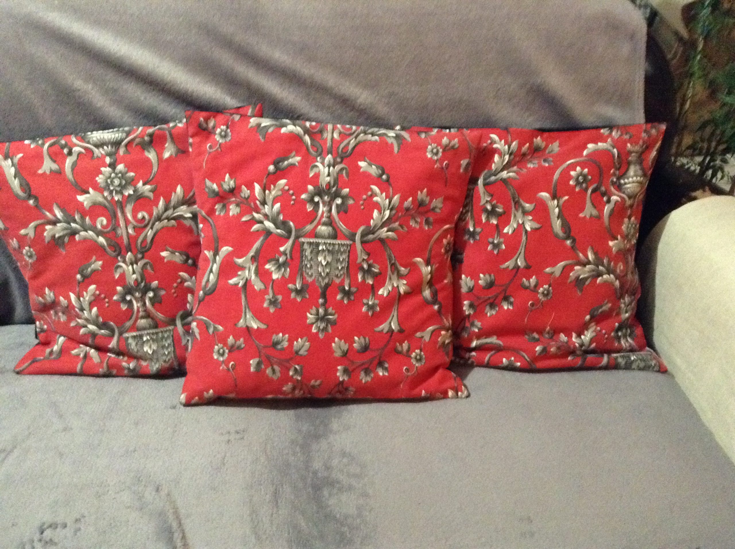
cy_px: 274
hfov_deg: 55.4
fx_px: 700
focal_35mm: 33
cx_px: 368
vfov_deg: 42.8
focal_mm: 3.3
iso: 640
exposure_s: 1/15
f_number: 2.4
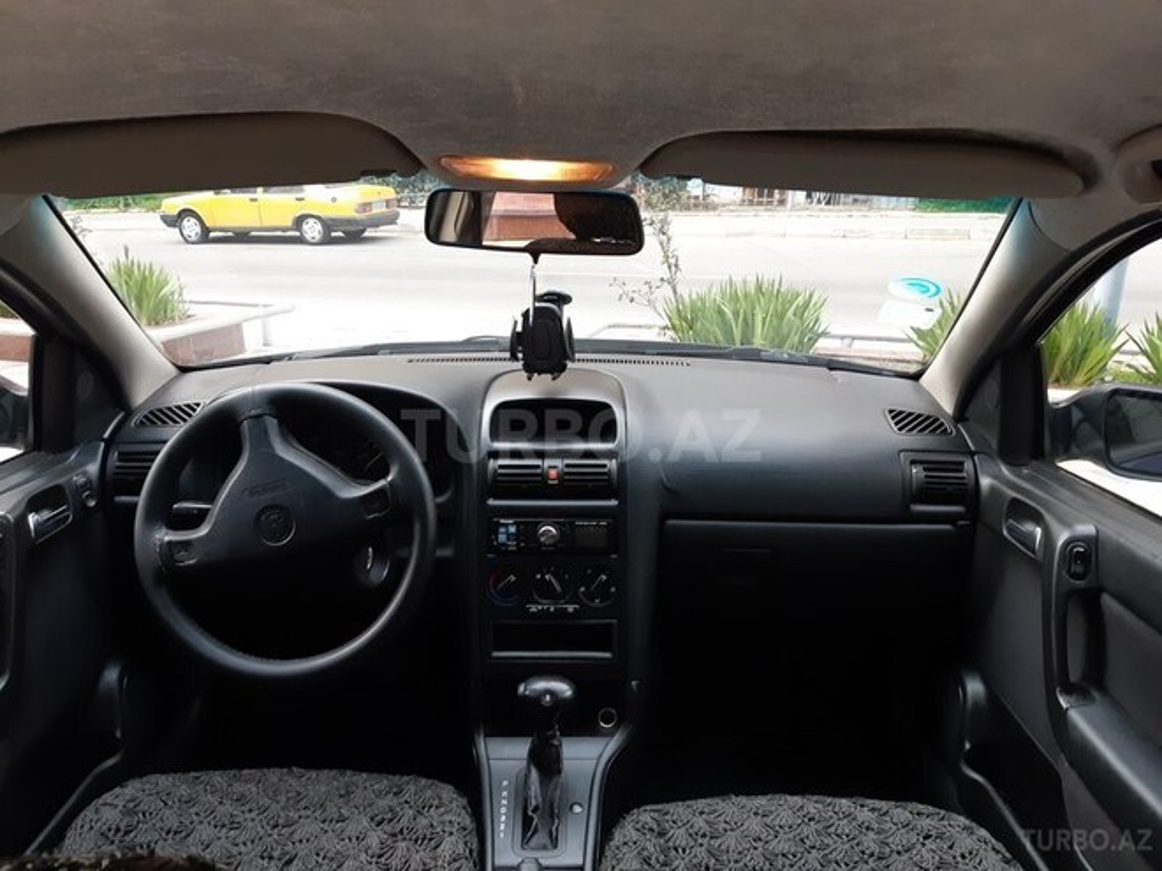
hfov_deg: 67.3
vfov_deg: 53.1
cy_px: 436
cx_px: 581
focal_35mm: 26
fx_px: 873
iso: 125
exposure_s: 1/50
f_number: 1.7
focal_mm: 3.93
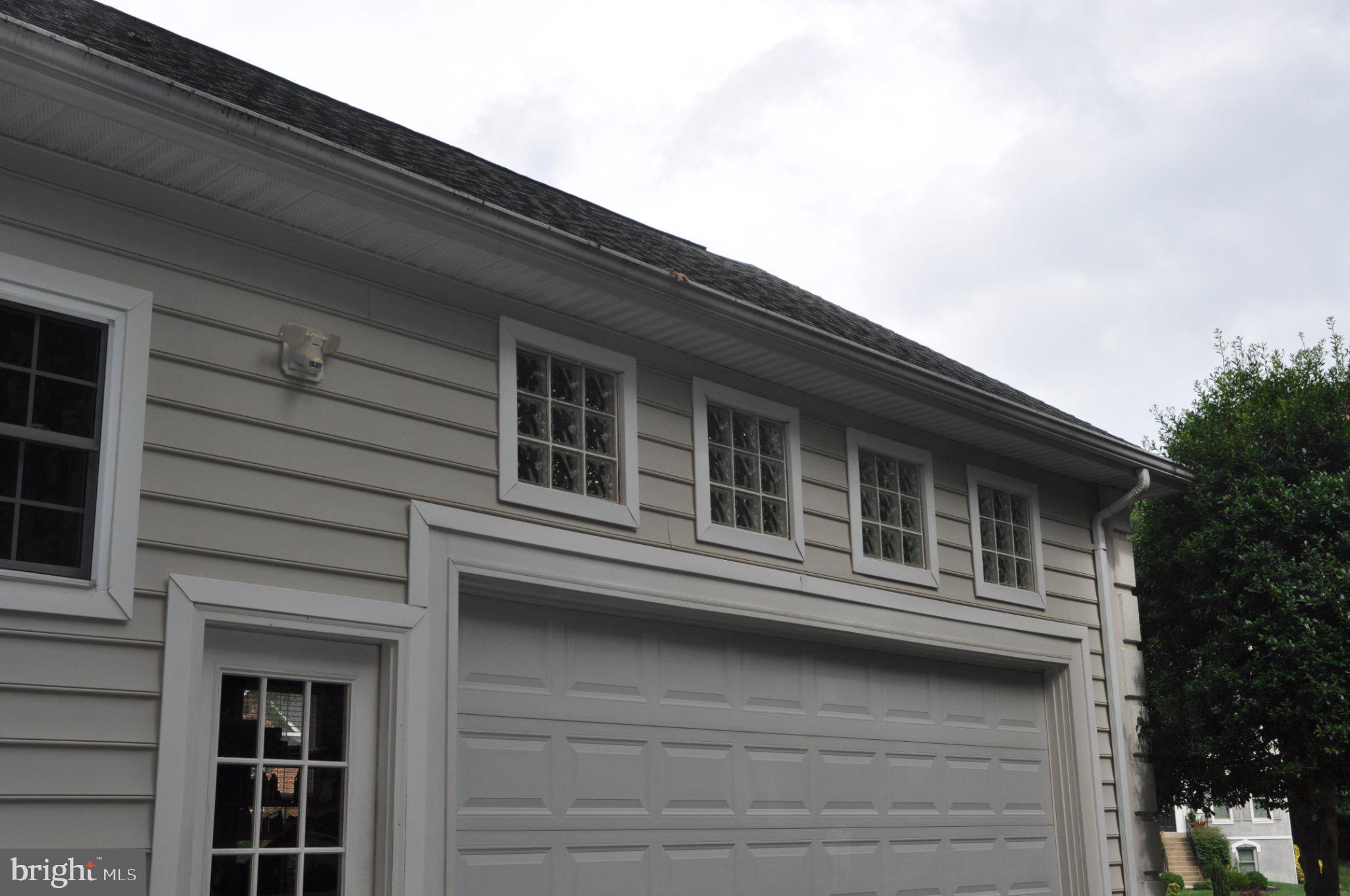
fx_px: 1517
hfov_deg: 48.0
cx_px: 675
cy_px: 448
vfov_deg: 32.9
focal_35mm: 40
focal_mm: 27
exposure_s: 1/200
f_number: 13
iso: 200
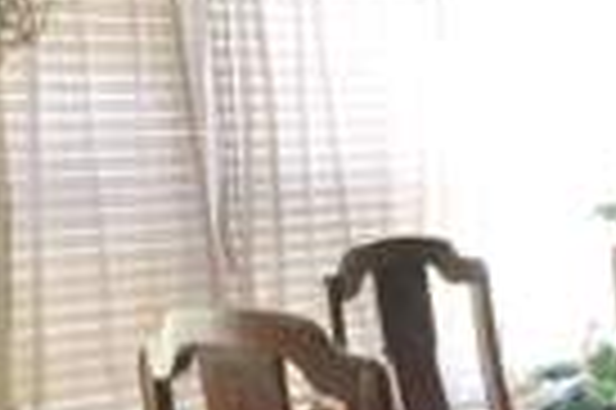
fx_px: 1931
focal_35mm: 113
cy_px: 345
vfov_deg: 12.0
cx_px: 567
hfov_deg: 17.8
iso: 100
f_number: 2.4
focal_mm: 3.3
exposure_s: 1/30
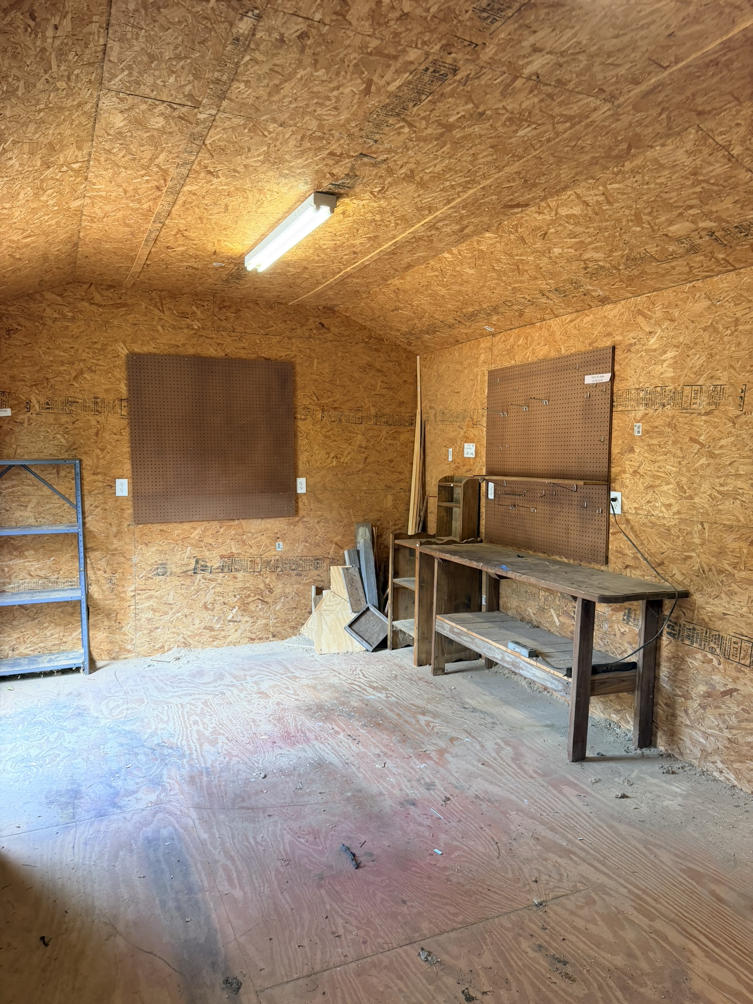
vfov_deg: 71.6
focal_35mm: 24
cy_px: 502
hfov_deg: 56.8
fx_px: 696
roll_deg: +0.4
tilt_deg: -4.3
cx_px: 376
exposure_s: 1/94
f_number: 1.78
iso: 200
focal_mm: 6.76
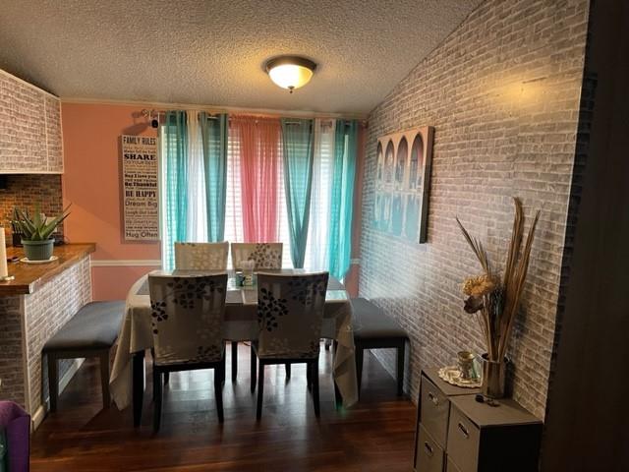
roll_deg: -1.4
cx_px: 314
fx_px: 472
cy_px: 236
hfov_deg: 67.3
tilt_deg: -8.3
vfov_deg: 53.1
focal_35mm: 26
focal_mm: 5.1
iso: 320
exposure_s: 1/60
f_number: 1.6
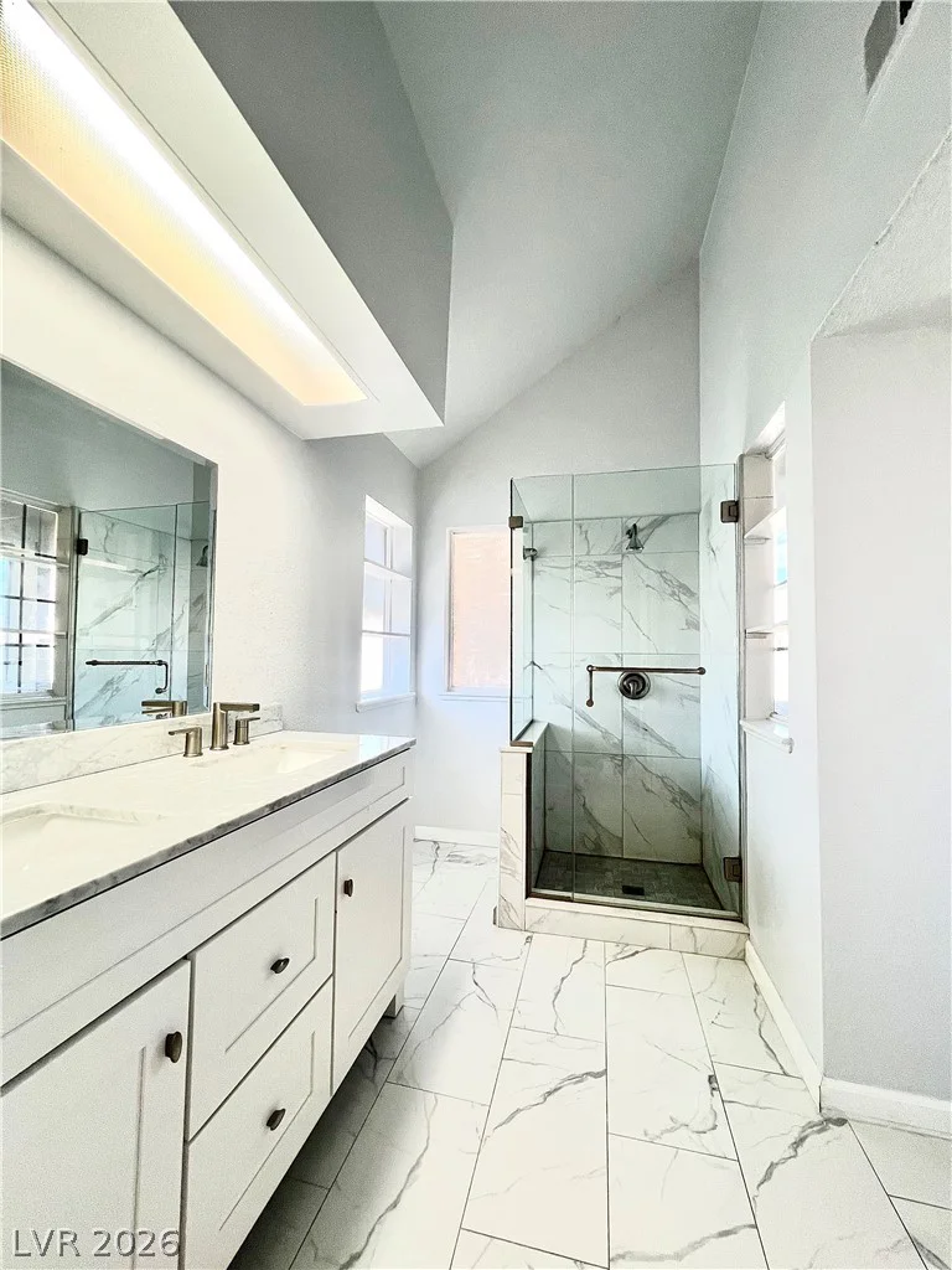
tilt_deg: +3.8
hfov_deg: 89.9
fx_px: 477
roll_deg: -0.6
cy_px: 635
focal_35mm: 13
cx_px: 476
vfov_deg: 106.2
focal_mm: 1.57
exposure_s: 1/120
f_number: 1.8
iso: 80
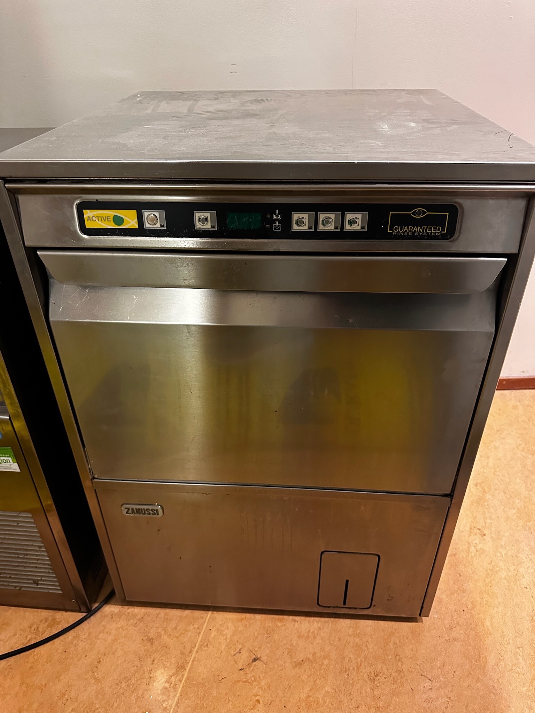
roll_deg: +3.5
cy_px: 356
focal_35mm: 24
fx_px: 495
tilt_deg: -32.5
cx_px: 268
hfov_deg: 56.8
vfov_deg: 71.6
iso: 800
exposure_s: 1/50
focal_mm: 6.86
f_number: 1.78
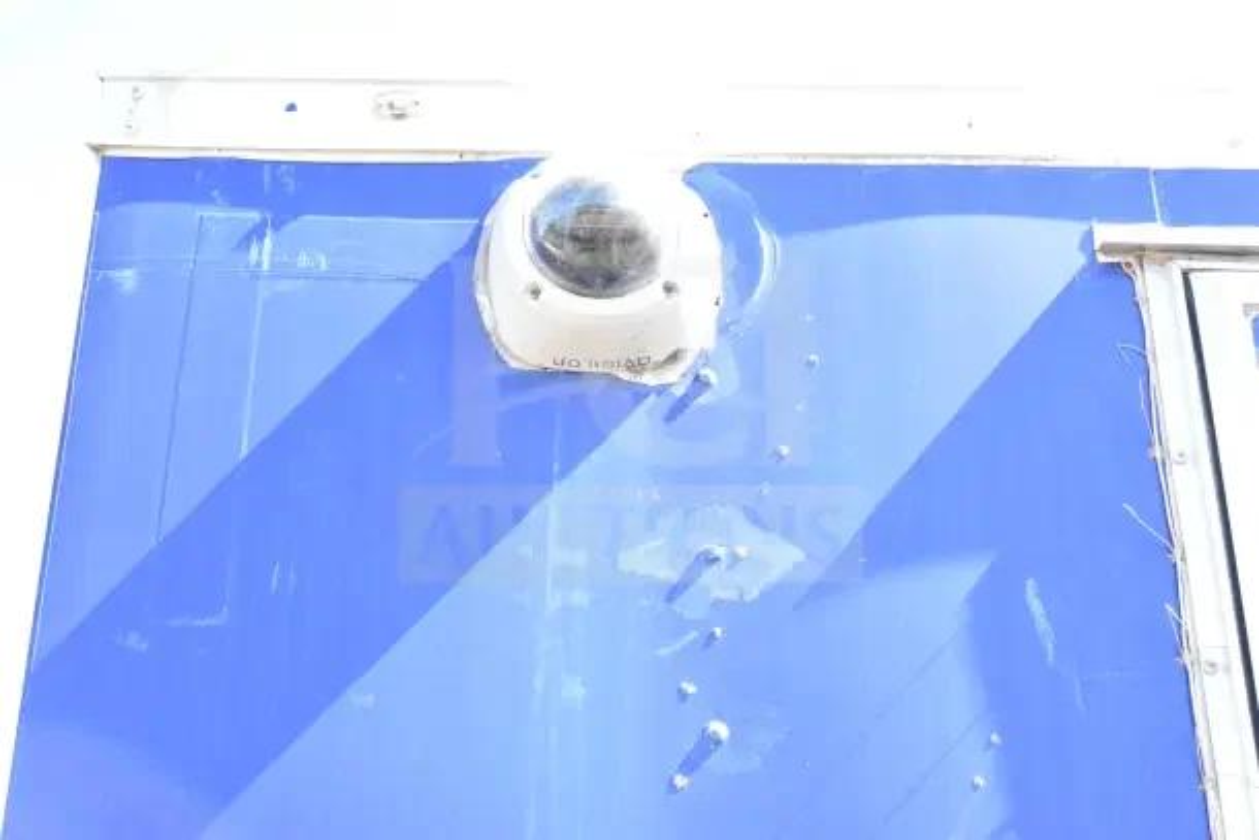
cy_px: 420
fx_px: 1626
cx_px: 630
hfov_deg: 42.3
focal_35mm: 46
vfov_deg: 29.0
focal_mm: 31
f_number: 13
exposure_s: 1/640
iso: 6400
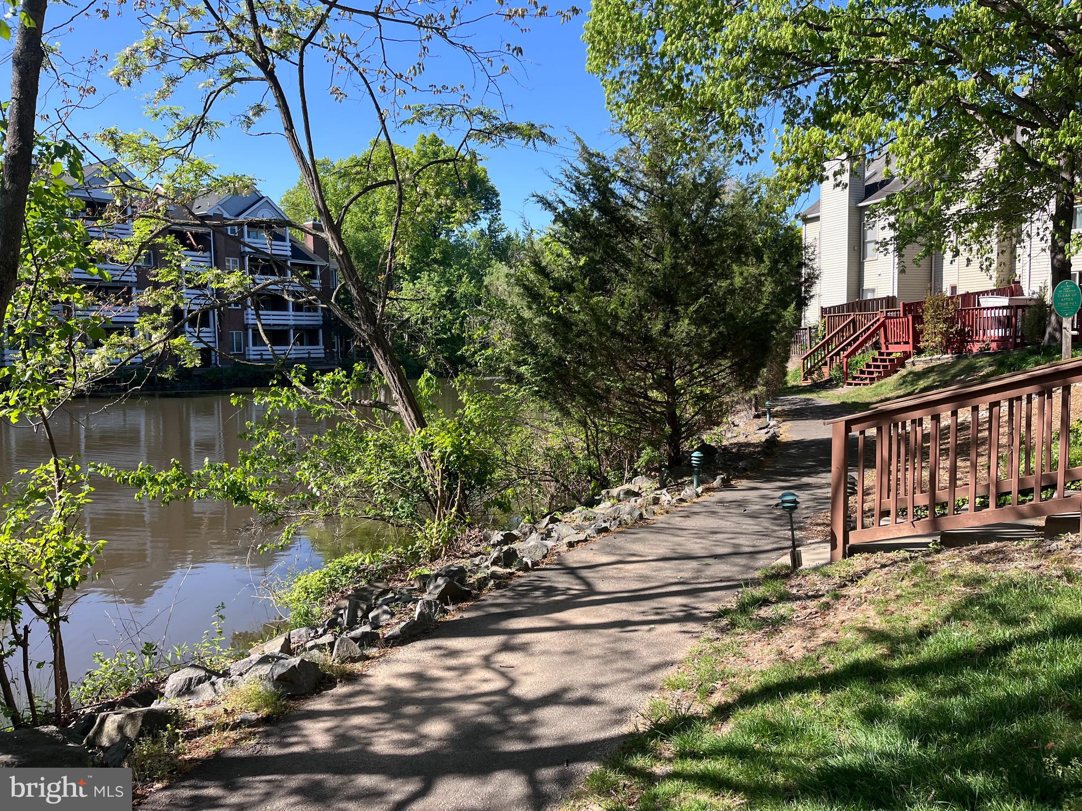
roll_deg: +0.7
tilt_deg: -5.7
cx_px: 541
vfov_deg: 53.1
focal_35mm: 26
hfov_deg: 67.3
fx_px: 813
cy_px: 406
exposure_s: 1/1325
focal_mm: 5.1
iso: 50
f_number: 1.6
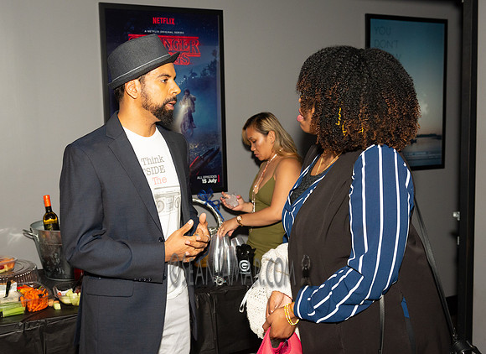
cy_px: 185
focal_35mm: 43
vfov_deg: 33.0
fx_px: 596
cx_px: 229
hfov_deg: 44.3
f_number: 4.5
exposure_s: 1/320
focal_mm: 38
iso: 2500
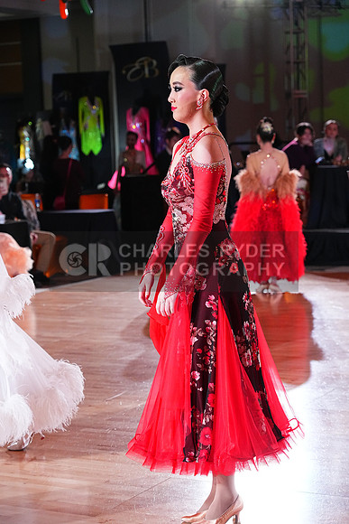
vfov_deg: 25.1
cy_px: 262
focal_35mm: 81
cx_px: 174
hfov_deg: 16.9
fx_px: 1177
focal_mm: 81
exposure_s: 1/400
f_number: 4.5
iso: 5000
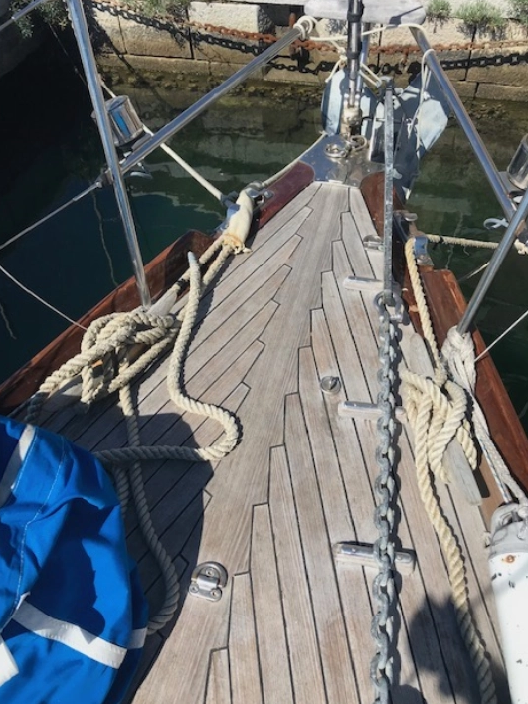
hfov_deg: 48.2
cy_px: 359
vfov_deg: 61.7
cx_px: 261
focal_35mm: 29
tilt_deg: -47.9
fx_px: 590
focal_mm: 3.99
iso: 20
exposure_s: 1/2660
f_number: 1.8
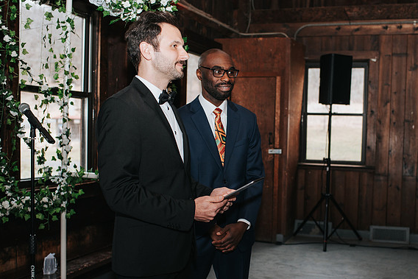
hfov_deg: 42.5
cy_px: 172
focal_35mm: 46
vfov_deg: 29.2
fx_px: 534
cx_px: 249
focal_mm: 35
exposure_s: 1/200
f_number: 3.2
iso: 1000
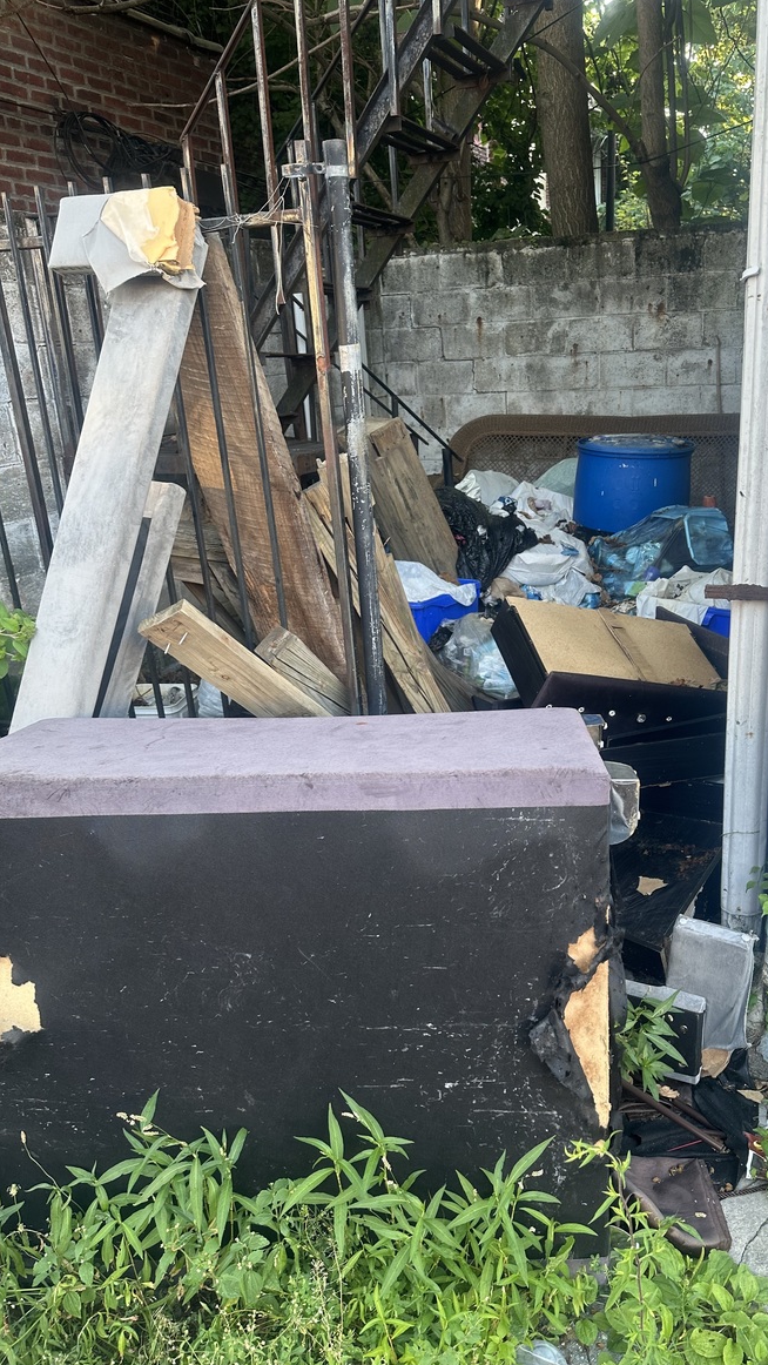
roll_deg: -0.1
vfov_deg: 69.8
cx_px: 465
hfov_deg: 42.7
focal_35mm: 27
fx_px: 977
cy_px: 704
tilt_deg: -17.9
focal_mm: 6.86
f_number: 1.78
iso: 100
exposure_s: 1/121
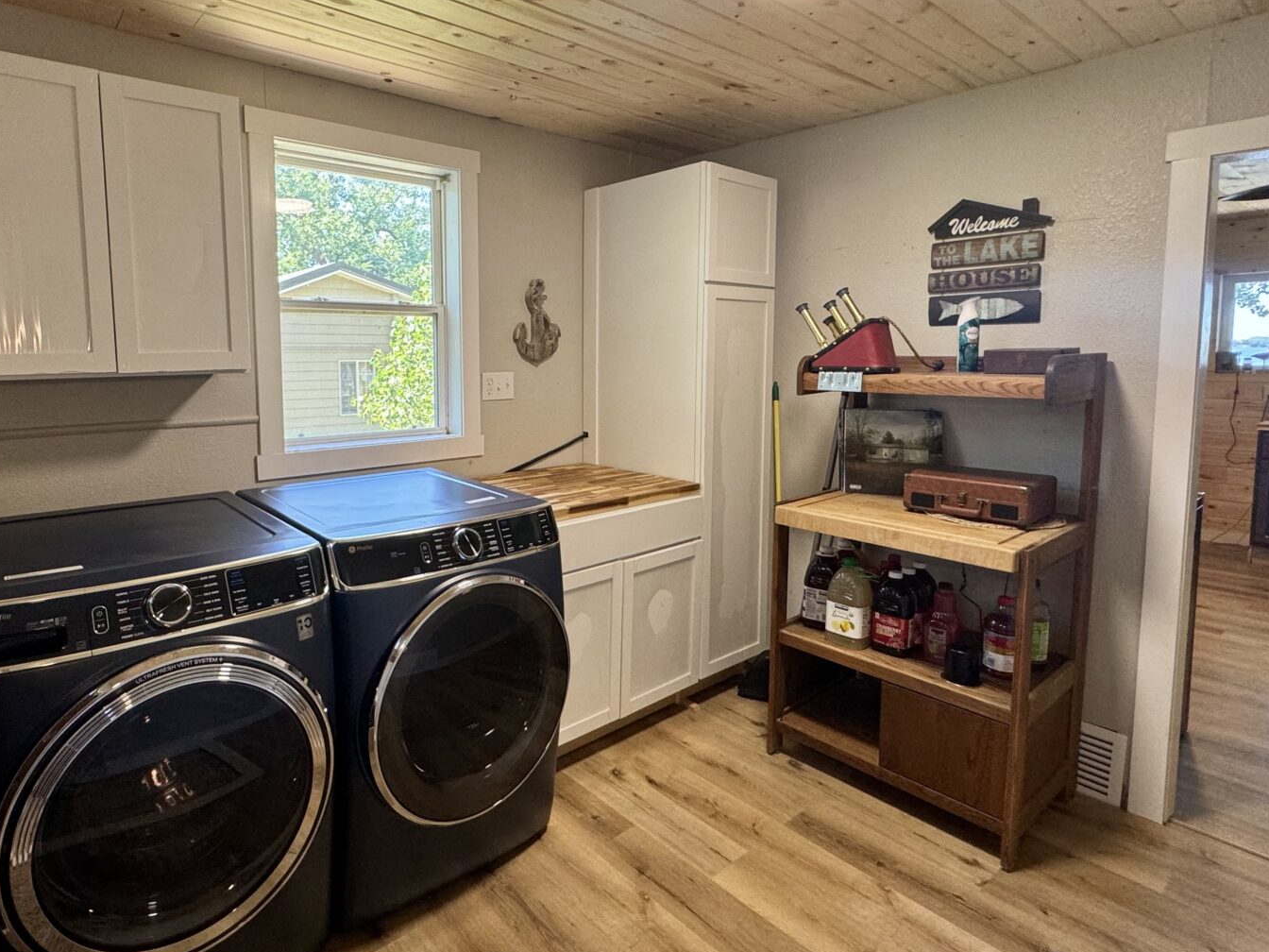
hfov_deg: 80.7
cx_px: 500
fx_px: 733
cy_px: 415
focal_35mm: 20
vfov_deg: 65.7
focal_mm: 2.22
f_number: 2.2
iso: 160
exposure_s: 1/120
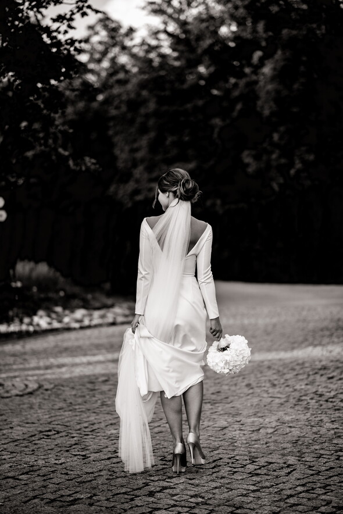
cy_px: 257
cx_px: 172
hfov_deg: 16.1
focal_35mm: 85
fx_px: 1214
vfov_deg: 23.9
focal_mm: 85
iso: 320
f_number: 2
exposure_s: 1/3200
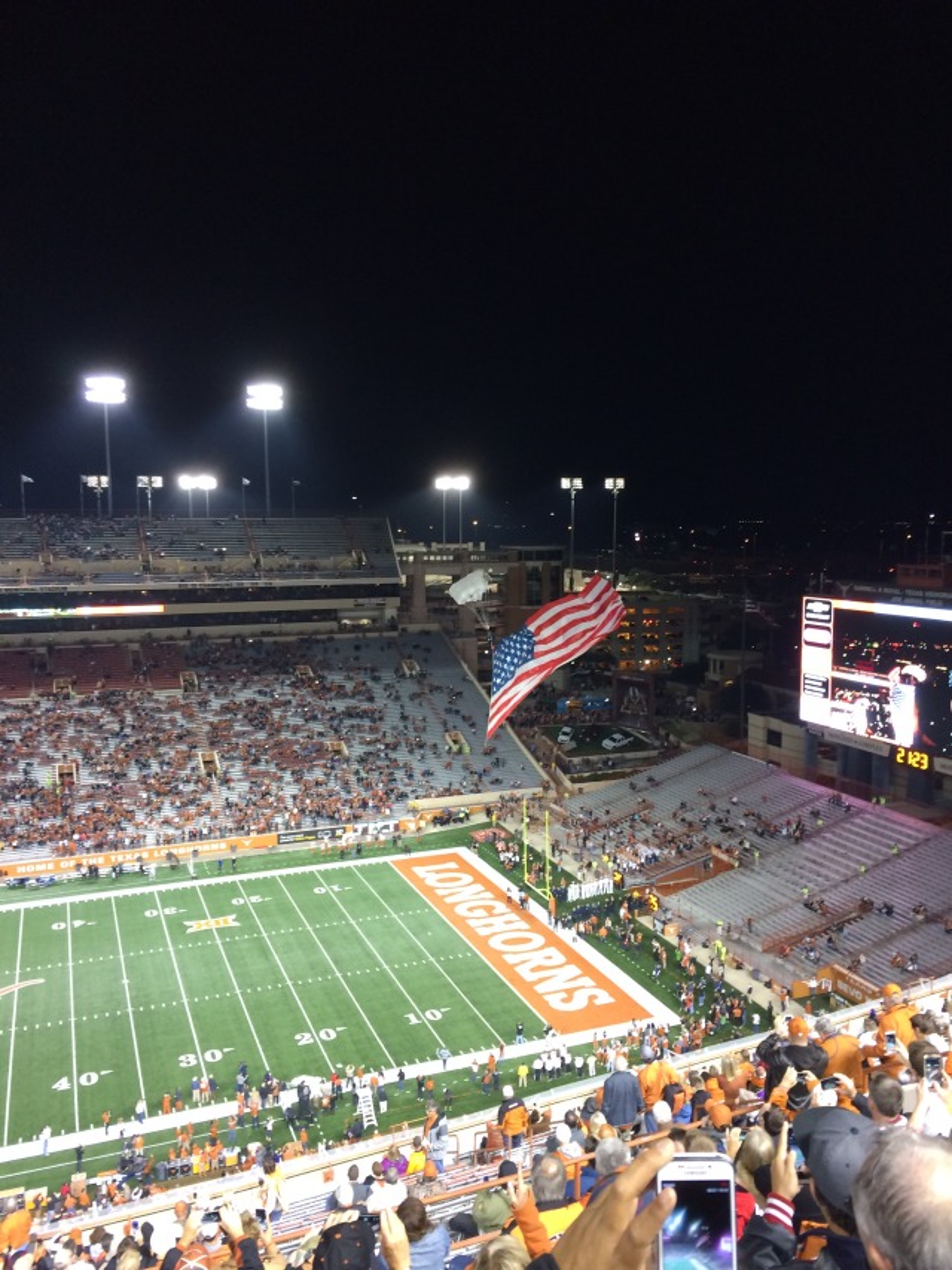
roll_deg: +2.1
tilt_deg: -6.3
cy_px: 635
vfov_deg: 61.7
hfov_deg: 48.2
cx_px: 476
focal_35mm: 29
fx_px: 1063
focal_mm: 4.15
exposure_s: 1/30
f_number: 2.2
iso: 100
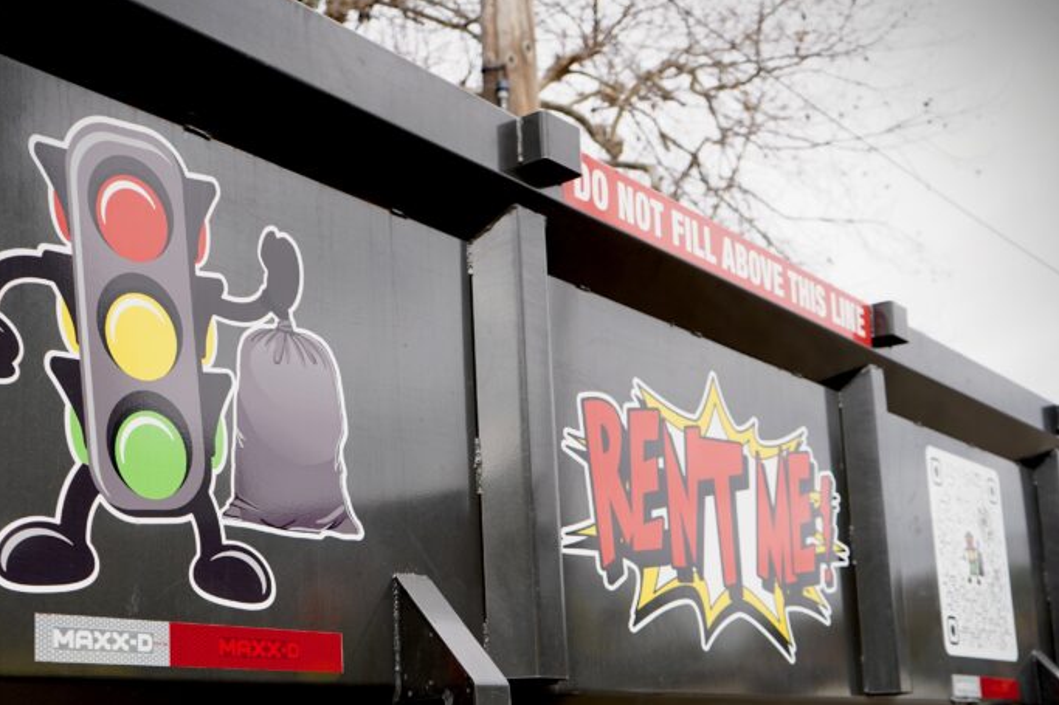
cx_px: 467
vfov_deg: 27.7
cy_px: 521
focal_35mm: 48
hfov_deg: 41.1
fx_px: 1412
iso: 100
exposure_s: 1/160
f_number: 4.5
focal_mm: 32
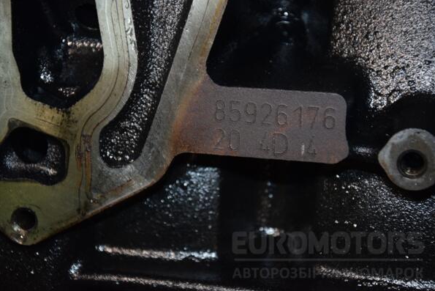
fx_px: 1462
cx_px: 219
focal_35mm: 121
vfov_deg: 11.3
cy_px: 145
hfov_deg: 16.9
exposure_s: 1/60
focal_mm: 80
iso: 800
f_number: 5.3
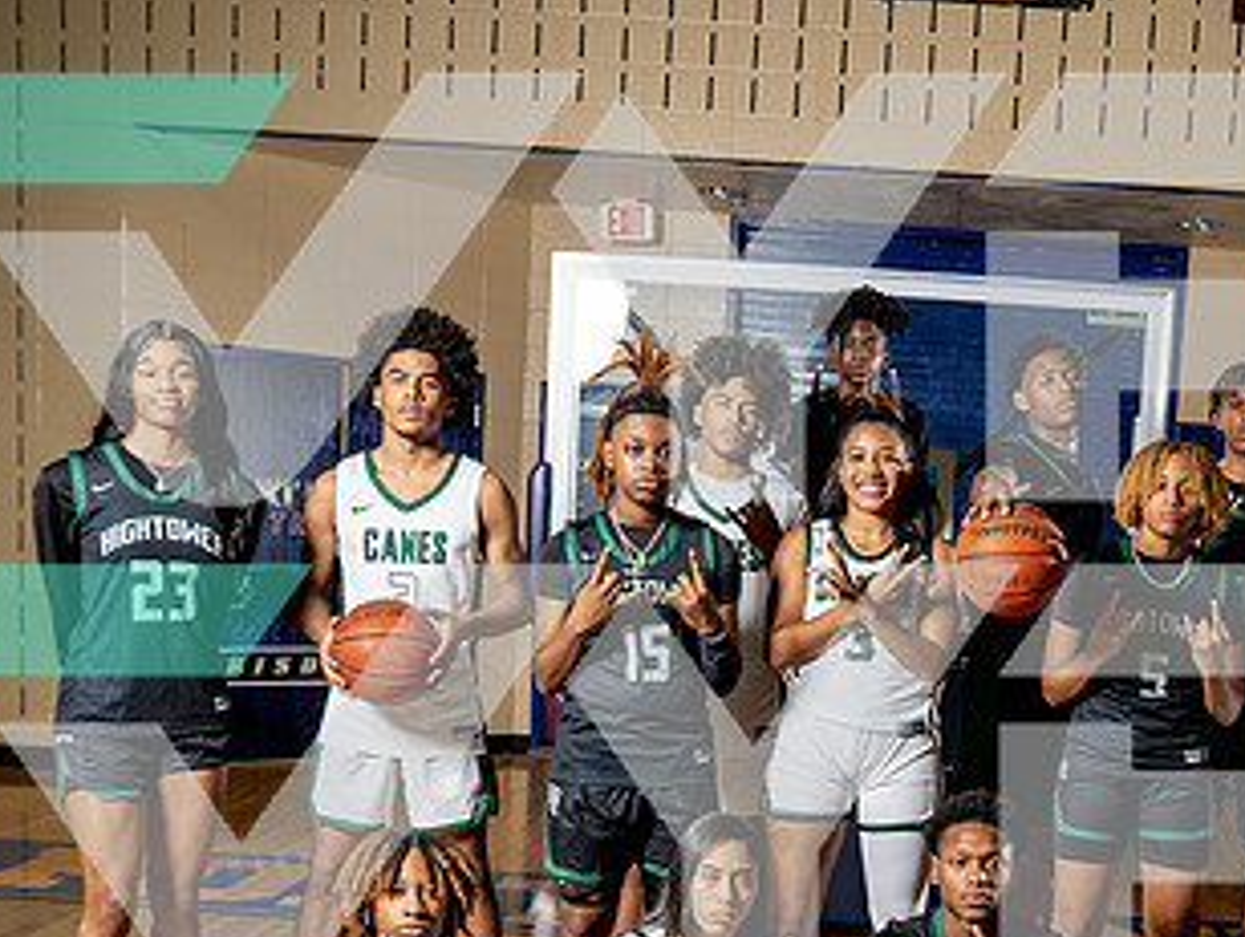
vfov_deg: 28.9
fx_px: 1764
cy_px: 781
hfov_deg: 38.0
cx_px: 921
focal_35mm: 49
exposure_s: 1/250
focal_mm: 27
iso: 400
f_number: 5.6
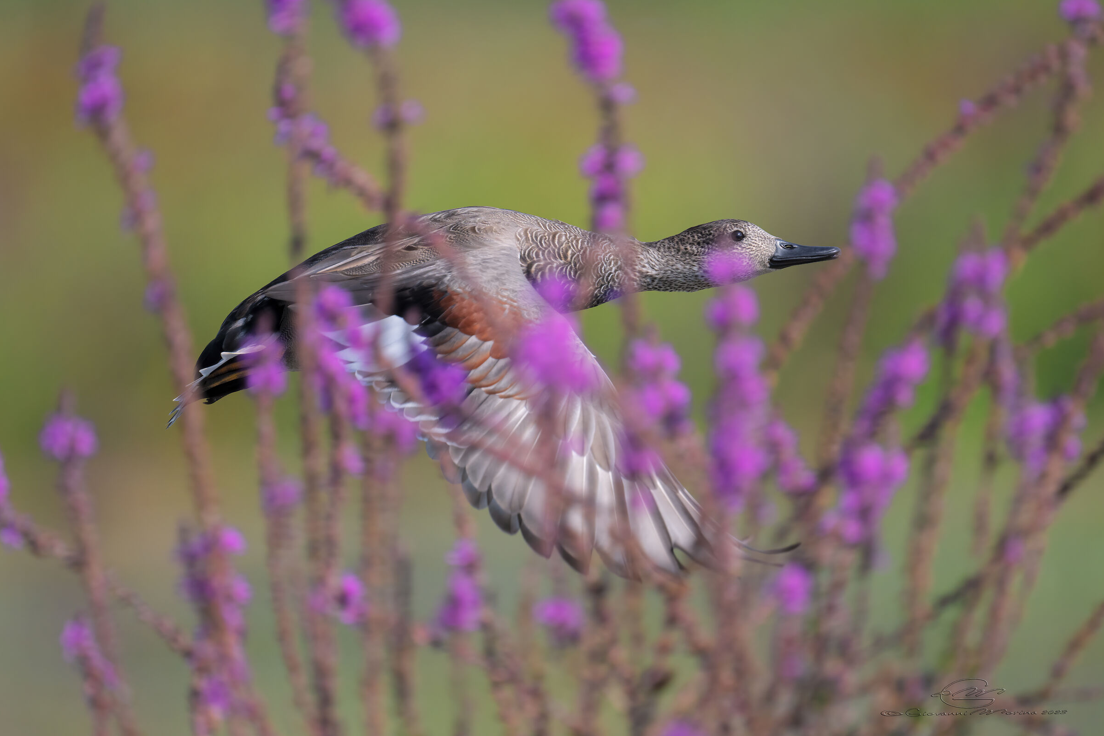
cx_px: 552
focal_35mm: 802
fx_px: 24593
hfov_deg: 2.6
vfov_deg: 1.7
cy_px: 368
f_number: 6.3
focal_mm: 800
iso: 800
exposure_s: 1/2500
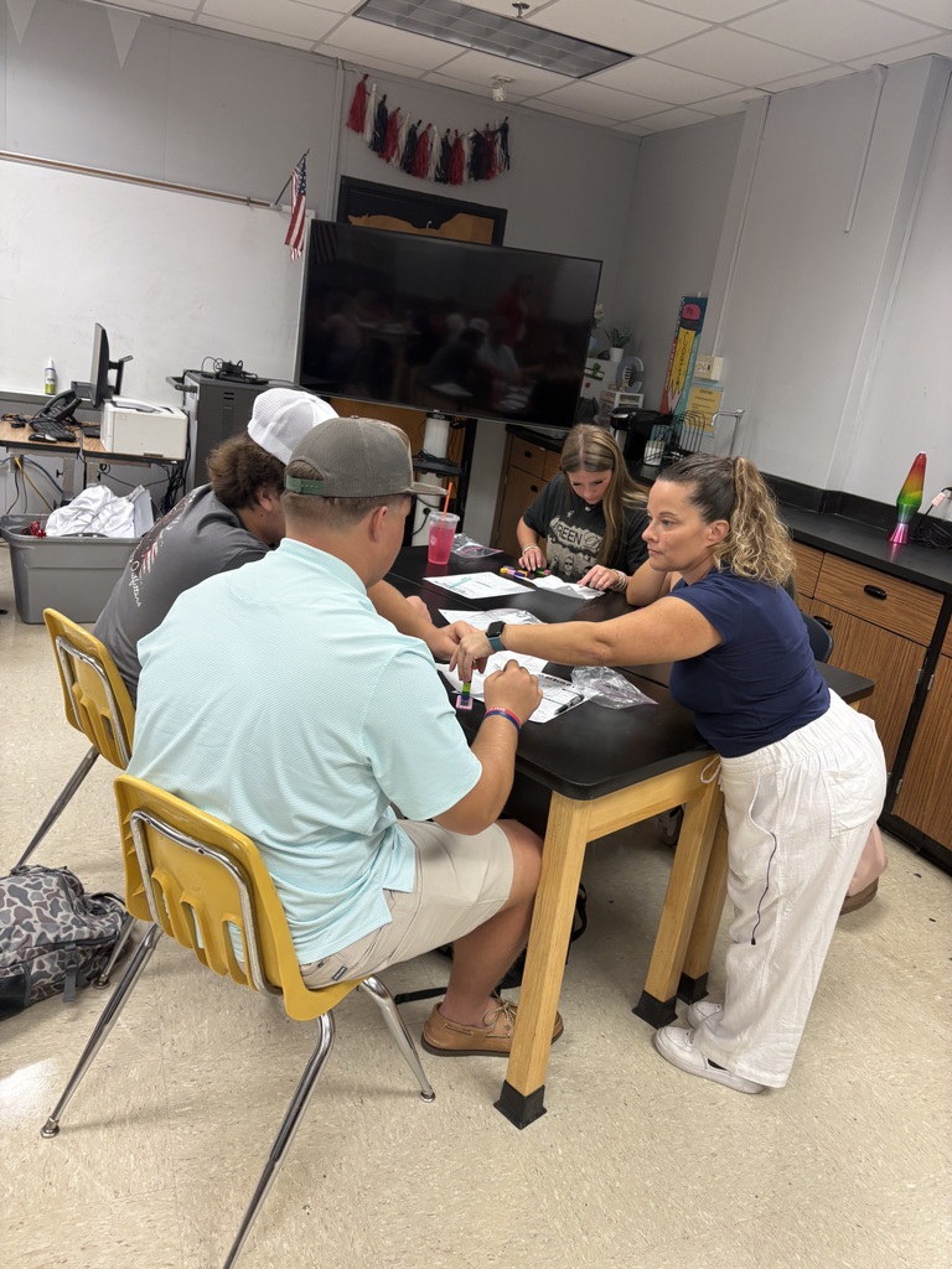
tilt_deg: -16.1
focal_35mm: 26
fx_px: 953
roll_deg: -8.2
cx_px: 476
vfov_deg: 67.3
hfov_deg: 53.1
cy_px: 634
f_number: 1.6
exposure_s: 1/60
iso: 80
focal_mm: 5.96
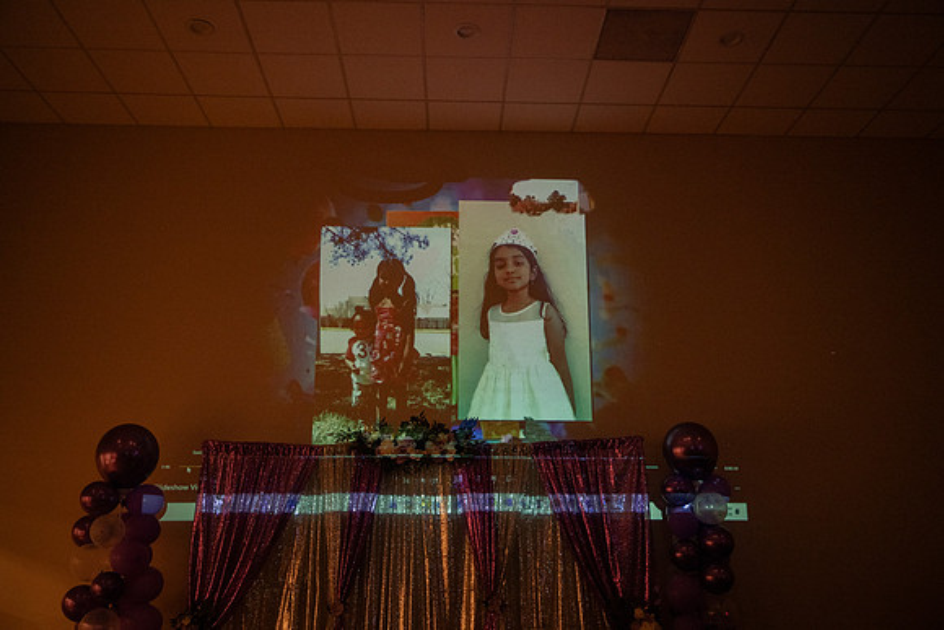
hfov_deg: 57.7
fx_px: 857
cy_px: 315
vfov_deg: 40.4
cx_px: 472
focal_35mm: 33
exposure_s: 1/160
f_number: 3.5
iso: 1600
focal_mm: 32.5
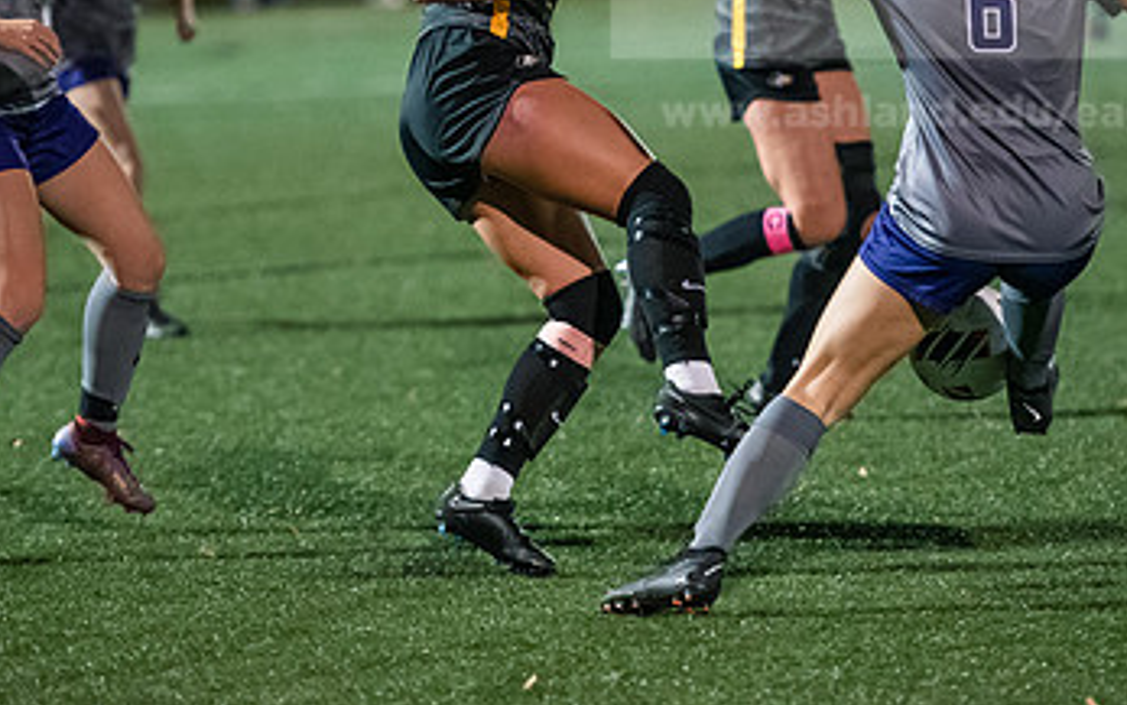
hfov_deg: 7.2
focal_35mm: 290
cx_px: 513
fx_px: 8909
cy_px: 180
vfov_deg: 4.5
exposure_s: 1/1000
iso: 8000
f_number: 2.8
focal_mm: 170
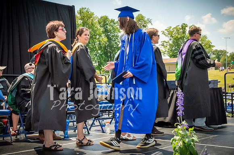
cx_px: 113
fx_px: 371
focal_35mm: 57
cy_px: 75
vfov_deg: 23.7
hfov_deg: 35.0
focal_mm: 29
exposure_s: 1/800
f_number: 7.1
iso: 200
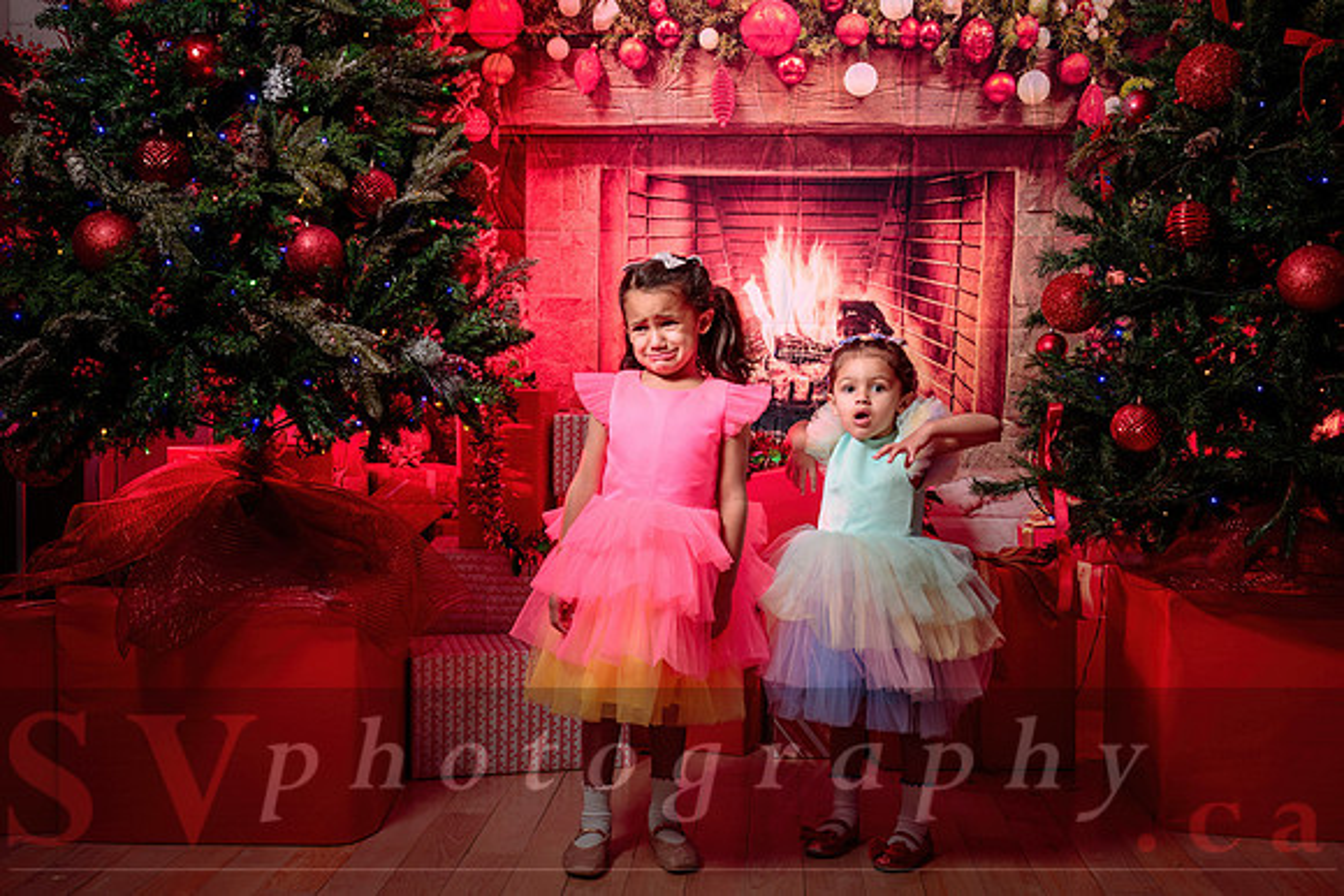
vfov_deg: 35.3
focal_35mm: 38
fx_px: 1411
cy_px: 447
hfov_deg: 50.9
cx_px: 653
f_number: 4
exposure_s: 1/160
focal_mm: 36
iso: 500
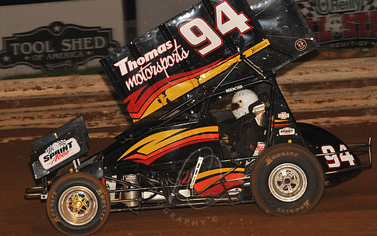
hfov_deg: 12.7
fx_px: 1695
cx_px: 196
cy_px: 106
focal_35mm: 165
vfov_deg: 7.9
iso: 1000
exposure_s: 1/320
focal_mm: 135
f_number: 6.3
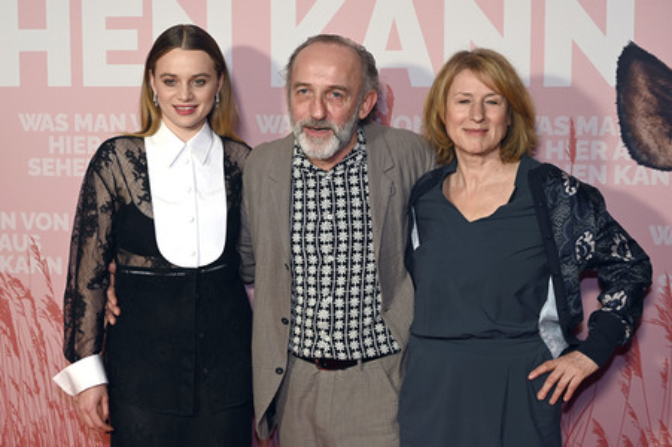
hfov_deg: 32.4
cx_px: 336
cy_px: 224
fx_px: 1156
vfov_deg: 21.9
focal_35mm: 62
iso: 320
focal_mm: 62
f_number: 4
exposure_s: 1/100
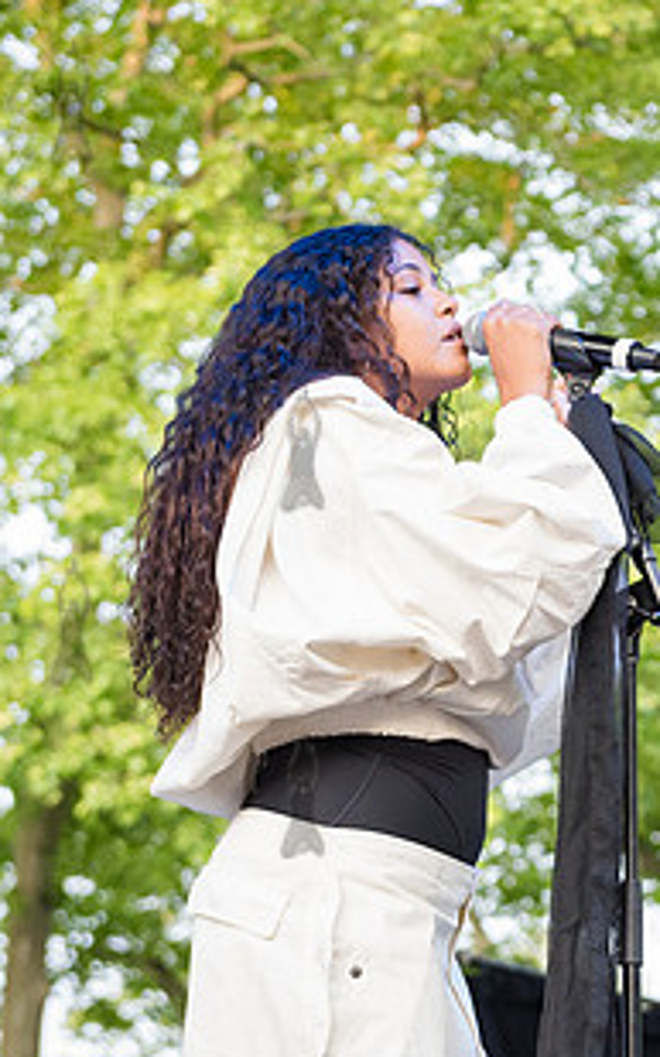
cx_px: 654
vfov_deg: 14.9
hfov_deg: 9.3
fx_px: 4031
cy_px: 579
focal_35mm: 140
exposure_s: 1/400
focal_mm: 66
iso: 2000
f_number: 4
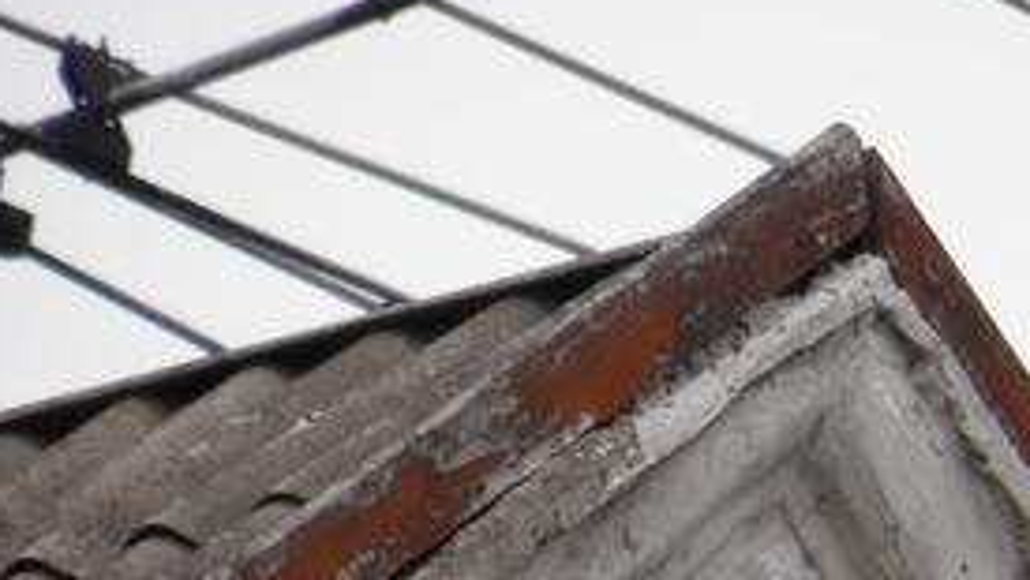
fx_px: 45386
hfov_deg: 1.3
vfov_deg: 0.7
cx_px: 798
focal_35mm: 1661
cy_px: 653
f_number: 5.6
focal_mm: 147
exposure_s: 1/160
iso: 100
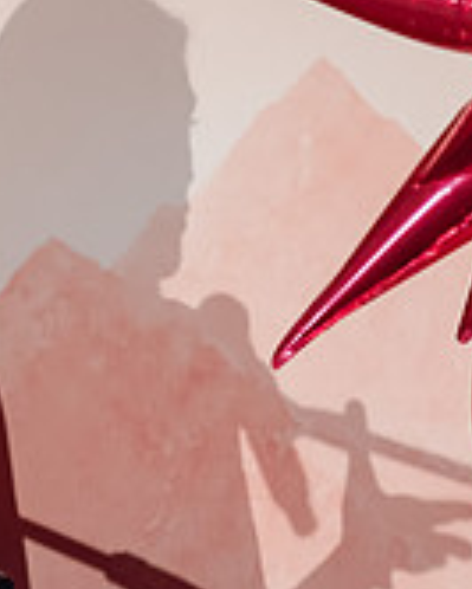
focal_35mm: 663
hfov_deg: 2.3
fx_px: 11567
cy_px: 15
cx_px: -145
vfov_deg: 2.9
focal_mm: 165
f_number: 2.8
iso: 3200
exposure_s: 1/400
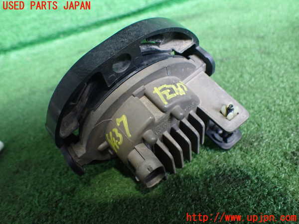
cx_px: 150
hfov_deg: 60.0
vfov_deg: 46.8
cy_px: 112
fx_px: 259
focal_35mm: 30
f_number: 2.3
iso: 800
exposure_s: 1/60
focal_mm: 5.4
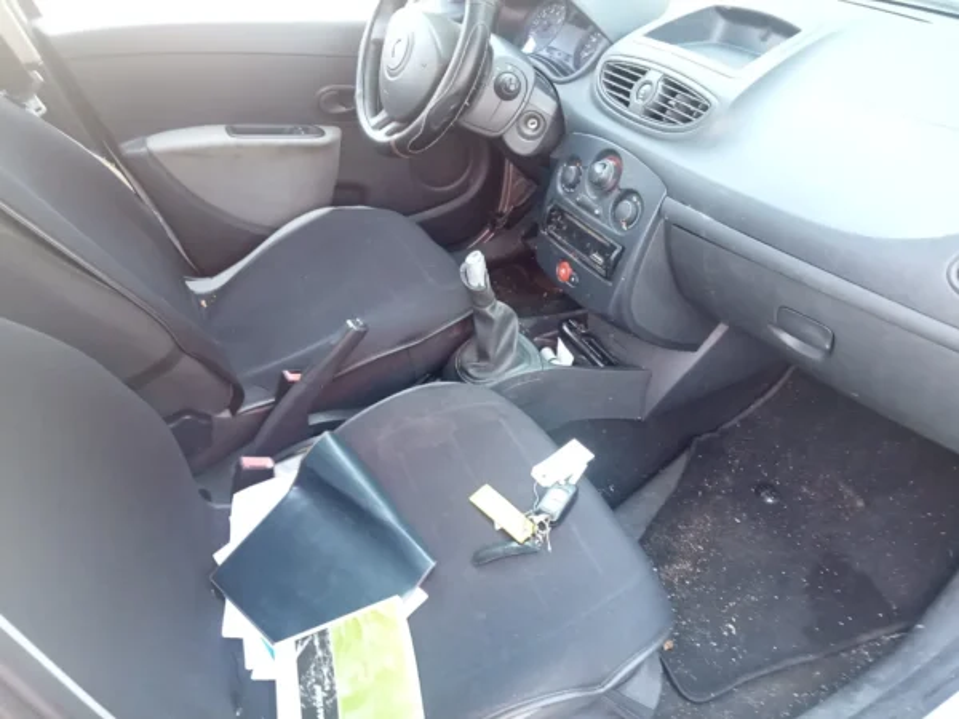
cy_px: 360
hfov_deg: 63.4
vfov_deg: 49.7
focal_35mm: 28
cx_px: 480
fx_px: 776
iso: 393
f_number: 2.2
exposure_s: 1/33.3
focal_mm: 3.46
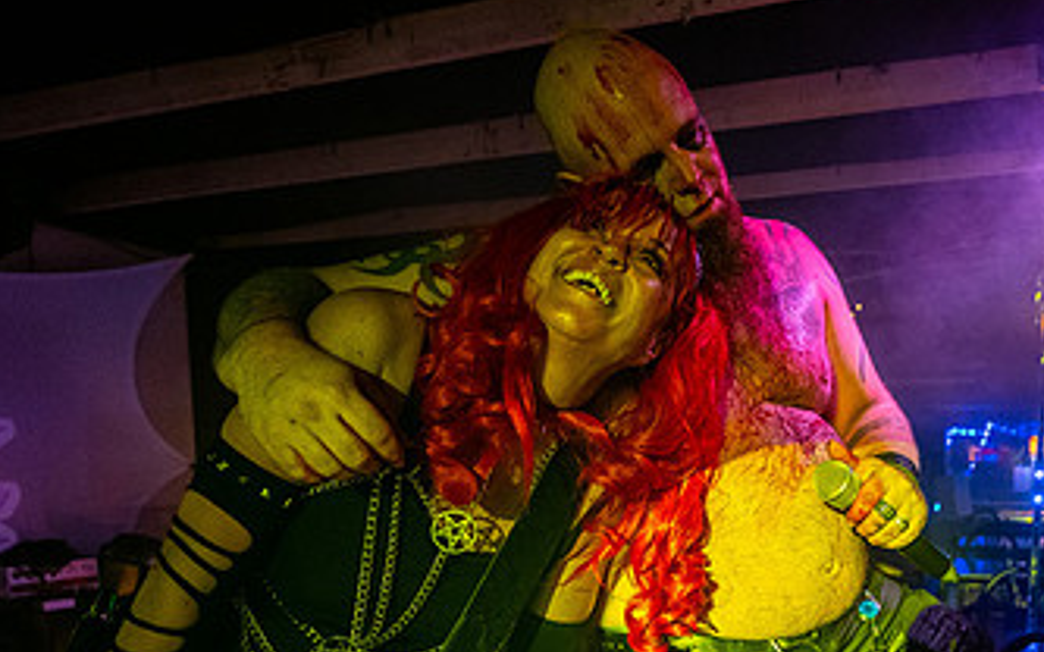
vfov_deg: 43.5
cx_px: 796
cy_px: 534
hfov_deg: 63.9
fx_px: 768
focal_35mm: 27
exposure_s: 1/200
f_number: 2.8
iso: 3200
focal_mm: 15.2
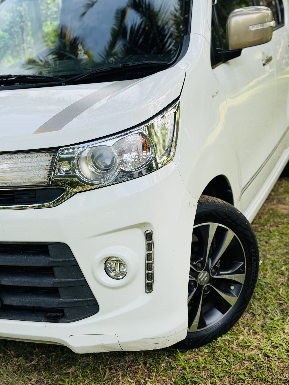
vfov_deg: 39.7
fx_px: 534
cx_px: 144
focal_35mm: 48
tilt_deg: -16.7
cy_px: 192
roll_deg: +6.3
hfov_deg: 30.3
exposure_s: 1/1000
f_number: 1.78
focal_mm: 6.76
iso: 64
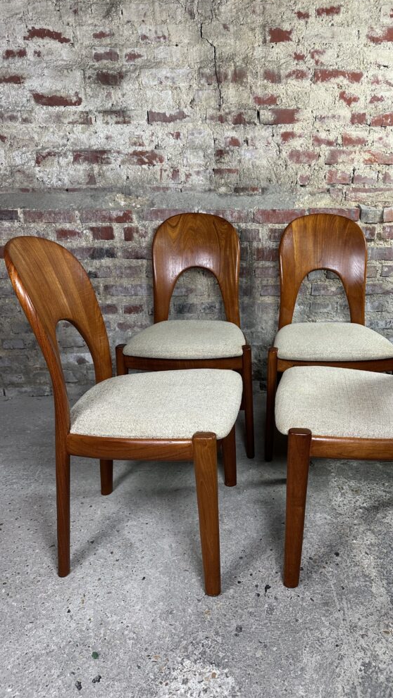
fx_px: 500
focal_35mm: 27
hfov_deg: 42.4
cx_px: 258
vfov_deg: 69.9
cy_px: 351
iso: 125
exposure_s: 1/50
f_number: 1.78
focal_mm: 6.86
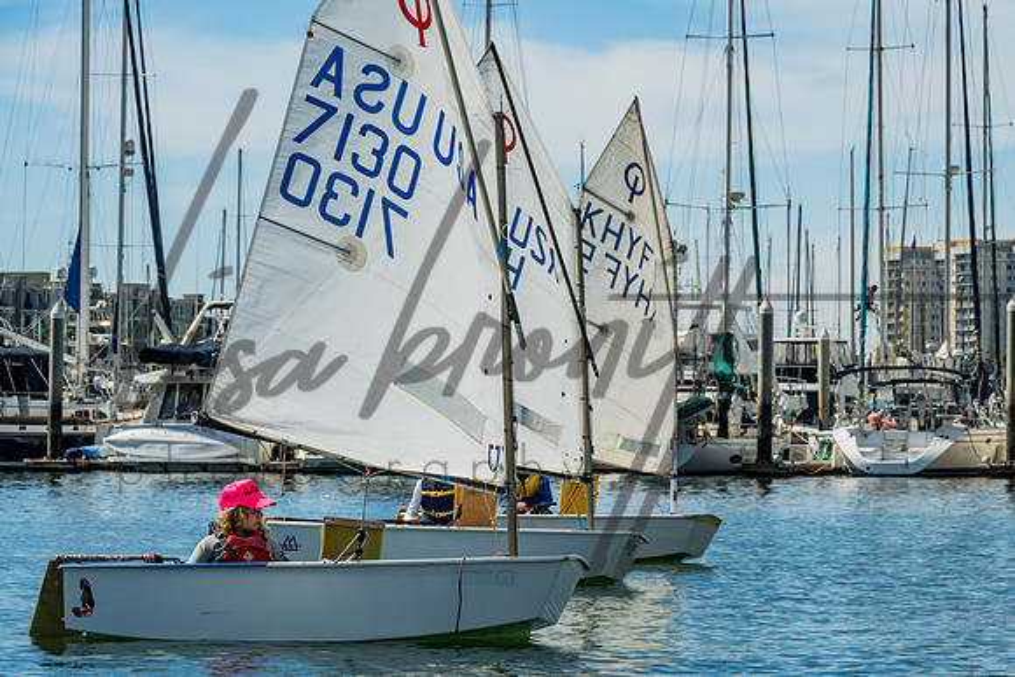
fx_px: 3788
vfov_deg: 10.2
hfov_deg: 15.3
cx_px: 616
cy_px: 377
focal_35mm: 134
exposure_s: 1/500
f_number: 10
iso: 250
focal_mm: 110
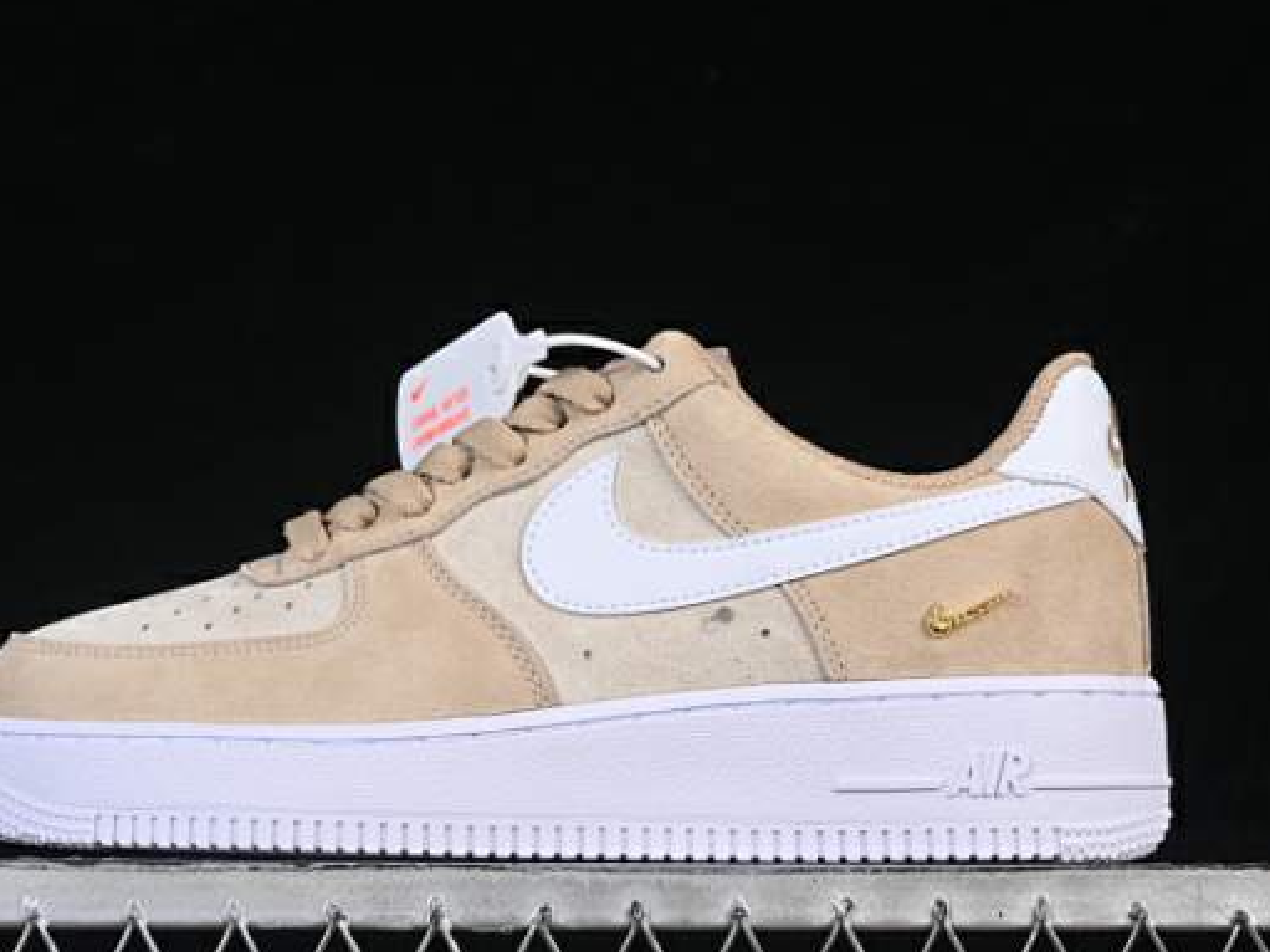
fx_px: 3778
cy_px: 490
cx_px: 584
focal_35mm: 103
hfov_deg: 19.1
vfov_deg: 14.4
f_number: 8
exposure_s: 1/80
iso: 160
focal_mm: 50
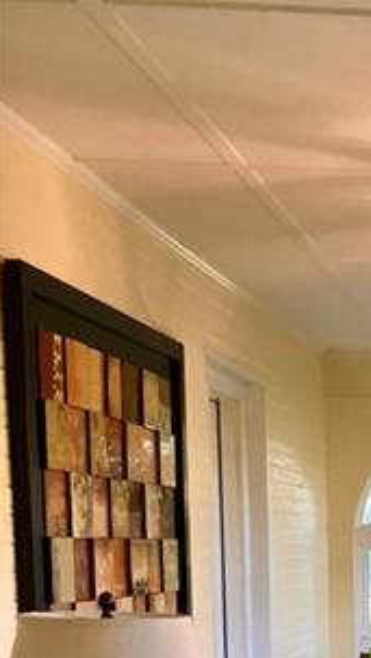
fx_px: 1396
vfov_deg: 23.8
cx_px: 618
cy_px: 817
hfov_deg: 13.8
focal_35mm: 80
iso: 64
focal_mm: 4.15
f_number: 2.2
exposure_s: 1/30
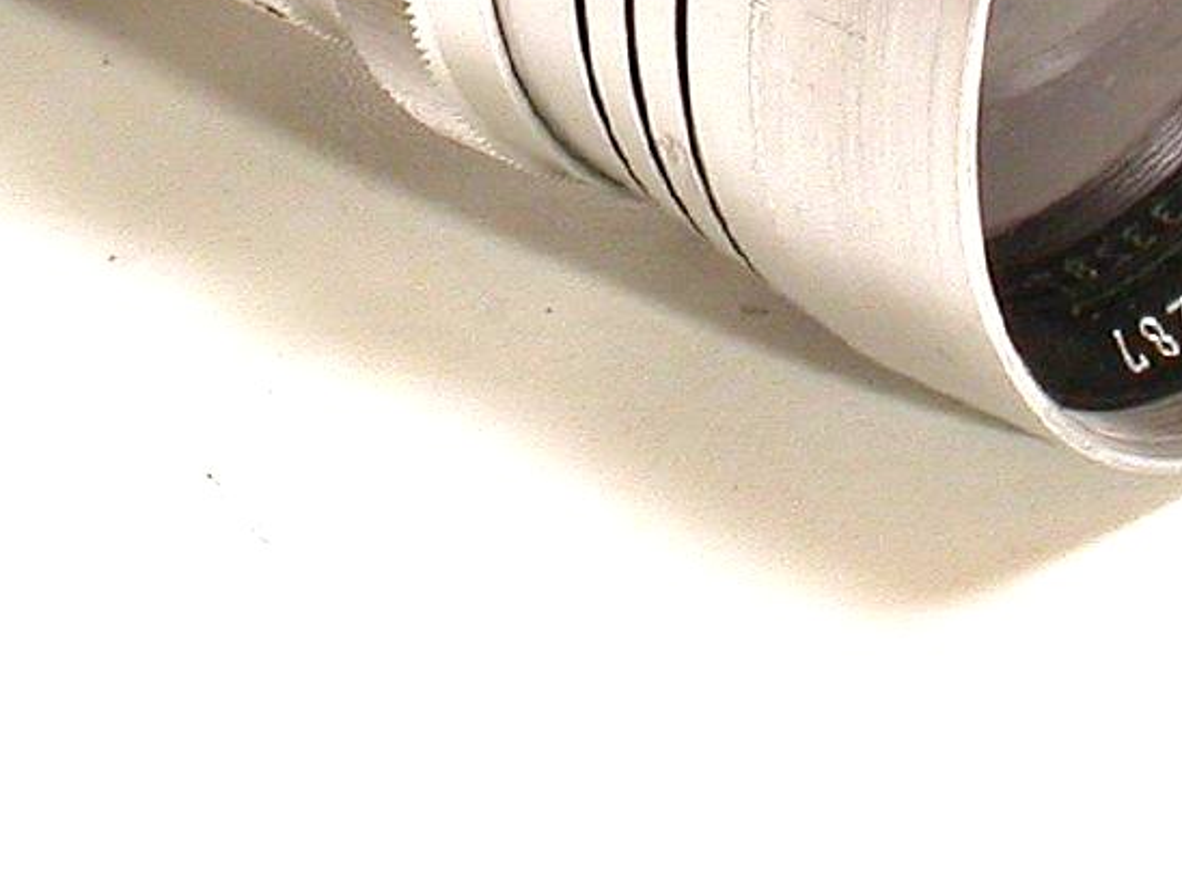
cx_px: 324
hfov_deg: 3.6
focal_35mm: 557
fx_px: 19019
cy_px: -759
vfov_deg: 2.7
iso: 100
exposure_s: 1/60
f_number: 10.1
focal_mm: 30.9
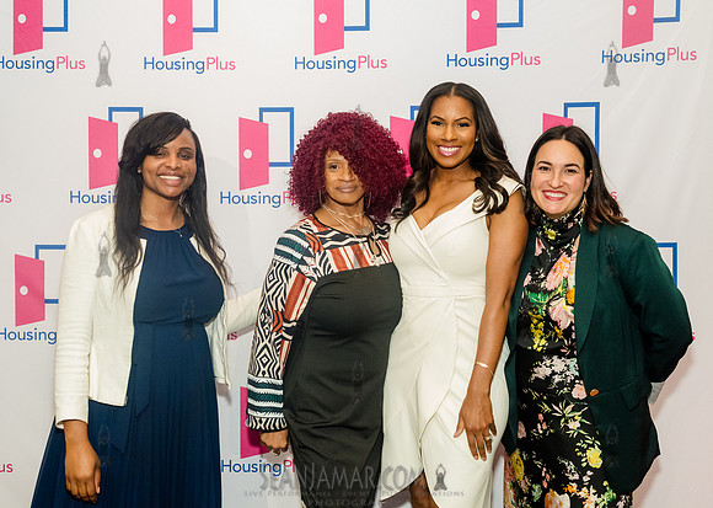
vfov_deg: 33.2
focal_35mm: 42
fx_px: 851
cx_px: 320
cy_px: 216
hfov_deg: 45.4
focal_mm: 35
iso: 5000
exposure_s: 1/200
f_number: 4
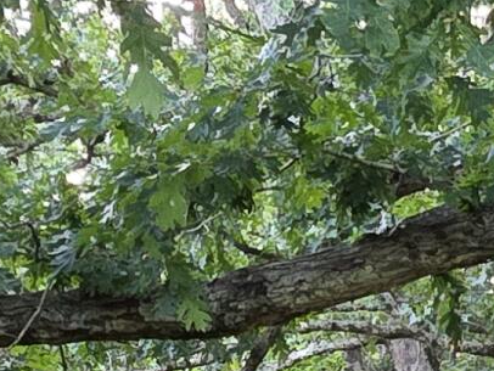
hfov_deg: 18.8
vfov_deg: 13.1
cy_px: 764
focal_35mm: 96
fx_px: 1371
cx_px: 657
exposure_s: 1/60
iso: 250
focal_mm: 2.2
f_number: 1.9
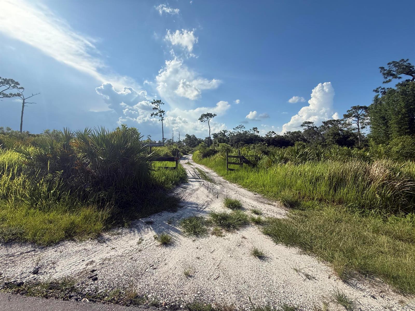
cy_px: 156
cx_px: 208
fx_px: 168
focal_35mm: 14
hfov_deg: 102.1
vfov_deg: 85.7
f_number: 2.2
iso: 80
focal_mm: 2.22
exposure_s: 1/1795
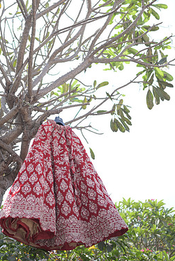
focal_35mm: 54
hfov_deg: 24.8
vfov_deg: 36.5
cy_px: 90
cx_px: 48
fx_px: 393
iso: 100
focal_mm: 35
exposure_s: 1/1000
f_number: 1.8
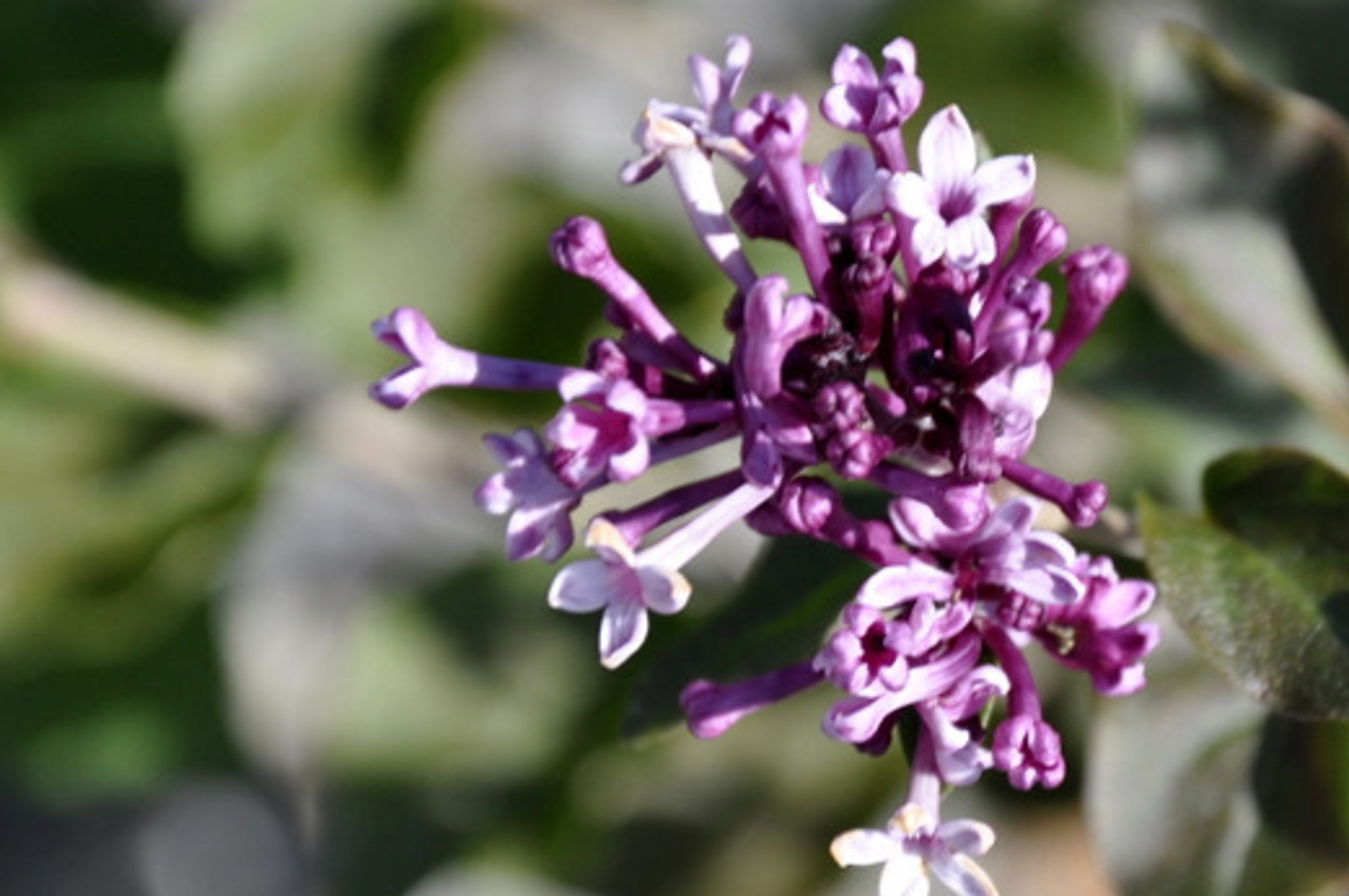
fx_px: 10816
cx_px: 1093
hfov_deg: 7.1
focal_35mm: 289
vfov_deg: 4.7
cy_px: 523
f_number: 7.1
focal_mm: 98
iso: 200
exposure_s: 1/200
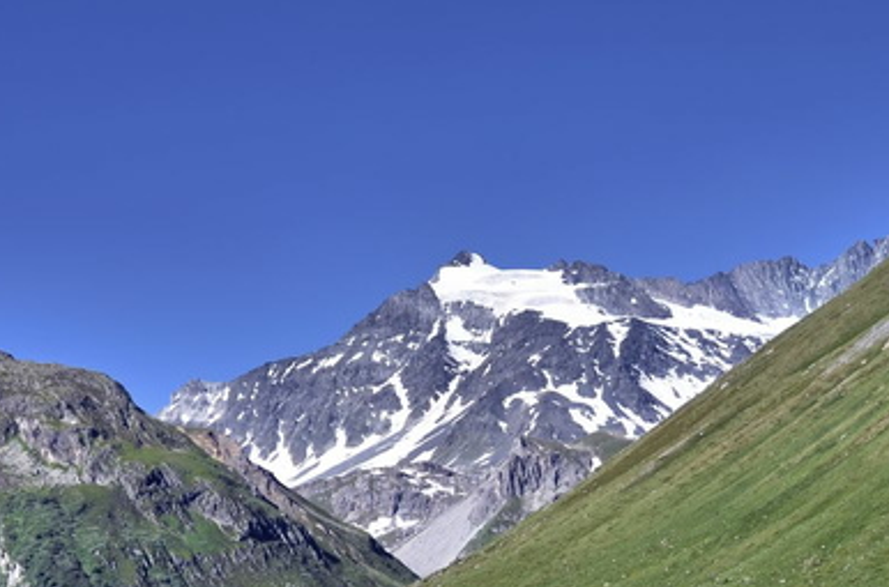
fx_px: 2142
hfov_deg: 23.4
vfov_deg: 15.3
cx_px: 484
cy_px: 586
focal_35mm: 87
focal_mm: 28
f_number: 6.7
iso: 100
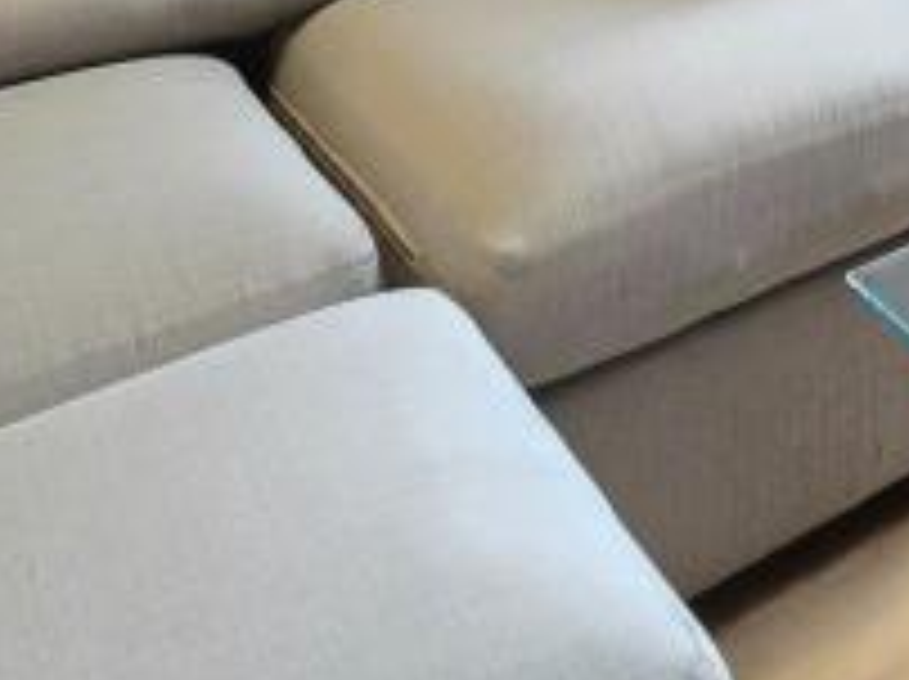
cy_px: -815
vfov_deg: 15.6
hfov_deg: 25.5
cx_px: 1170
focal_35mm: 66
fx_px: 1731
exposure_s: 1/33.3
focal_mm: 2.2
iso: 1250
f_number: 2.2
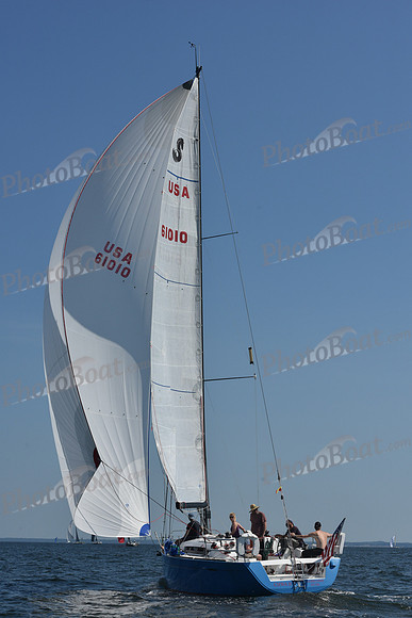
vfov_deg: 20.0
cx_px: 206
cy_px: 309
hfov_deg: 13.4
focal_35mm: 102
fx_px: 1750
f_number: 11
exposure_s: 1/1250
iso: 250
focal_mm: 102
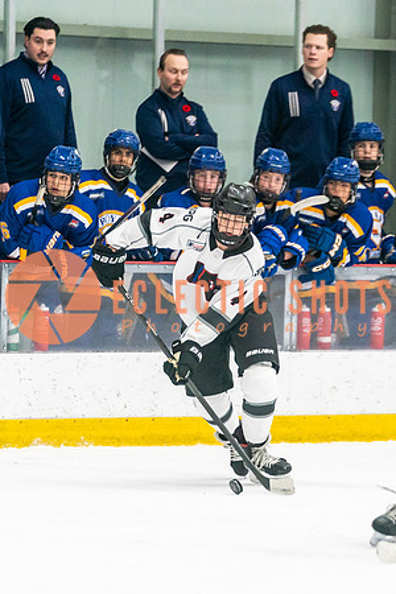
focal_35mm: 353
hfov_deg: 3.9
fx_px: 5819
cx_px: 276
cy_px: 334
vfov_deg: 5.8
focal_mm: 181
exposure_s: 1/1250
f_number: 2.8
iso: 3200
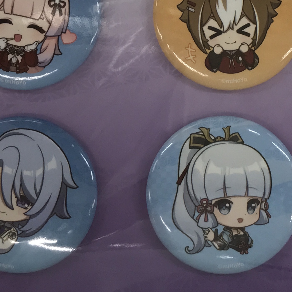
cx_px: 235
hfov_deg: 25.3
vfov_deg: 25.4
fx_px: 639
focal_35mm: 67
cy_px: 74
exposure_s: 1/120
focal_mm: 3.99
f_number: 1.8
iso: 40
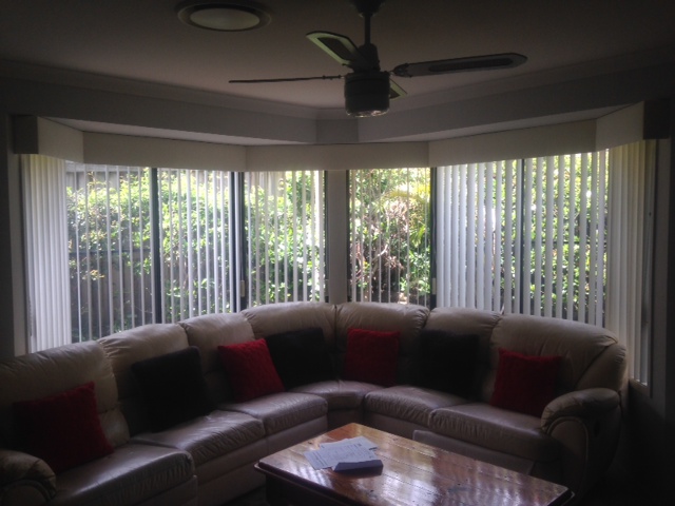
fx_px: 643
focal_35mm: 33
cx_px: 338
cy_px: 253
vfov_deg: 42.9
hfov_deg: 55.4
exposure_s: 1/143
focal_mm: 4.12
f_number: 2.4
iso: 50
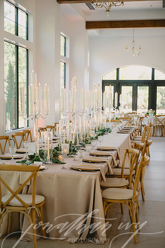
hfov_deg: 24.6
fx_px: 379
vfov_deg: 36.3
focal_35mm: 55
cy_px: 124
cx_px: 82
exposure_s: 1/125
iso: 250
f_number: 2.8
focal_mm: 55
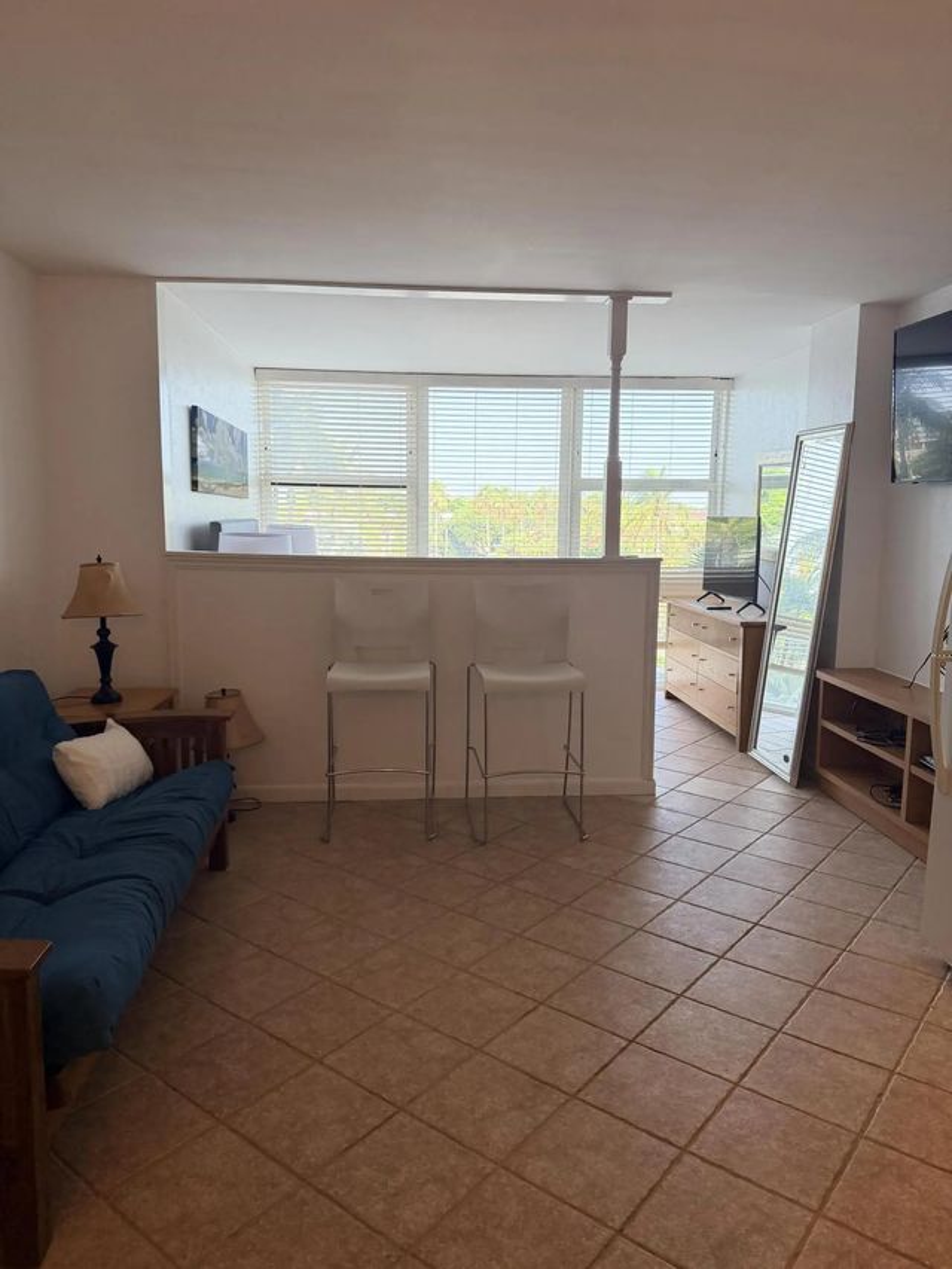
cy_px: 634
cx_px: 476
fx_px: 880
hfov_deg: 56.8
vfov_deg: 71.6
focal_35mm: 24
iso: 200
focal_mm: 6.76
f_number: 1.78
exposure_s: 1/229
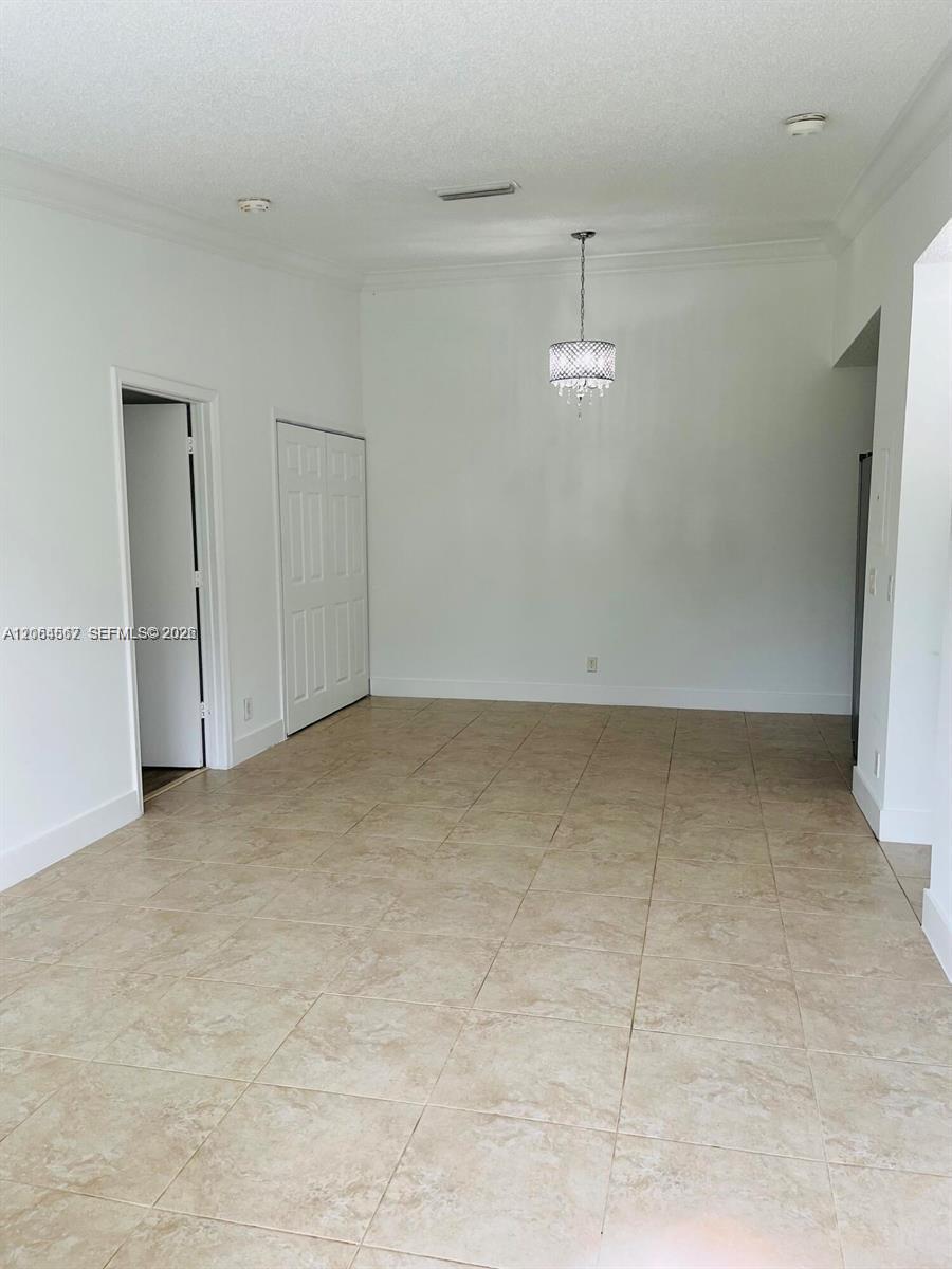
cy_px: 634
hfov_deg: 53.1
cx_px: 476
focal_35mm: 26
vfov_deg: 67.3
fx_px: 953
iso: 64
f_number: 1.6
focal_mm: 5.1
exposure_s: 1/120
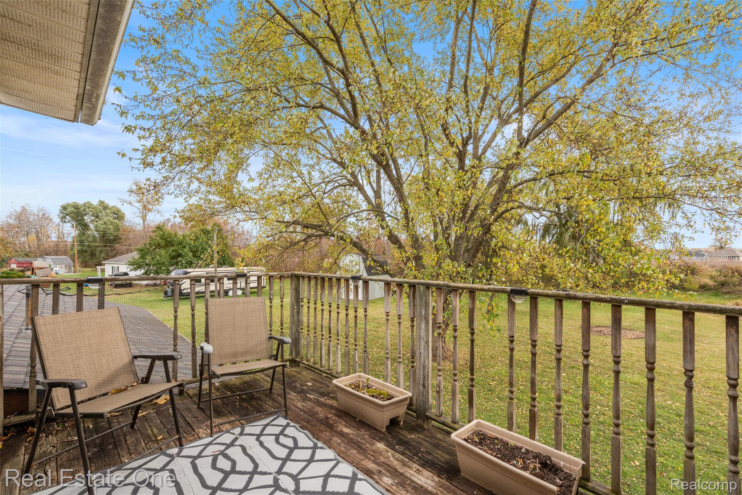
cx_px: 371
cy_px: 248
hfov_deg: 96.7
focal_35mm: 16
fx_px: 330
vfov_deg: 73.7
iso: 250
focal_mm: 16
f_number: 9
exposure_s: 1/80
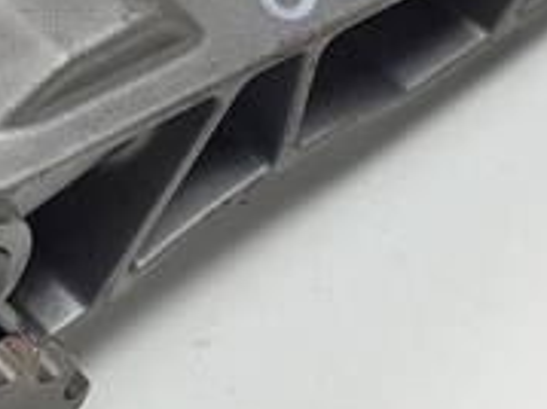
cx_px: -107
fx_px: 1469
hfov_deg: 19.8
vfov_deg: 15.9
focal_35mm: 93
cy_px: 203
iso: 50
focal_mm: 4.3
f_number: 2.4
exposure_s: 1/171
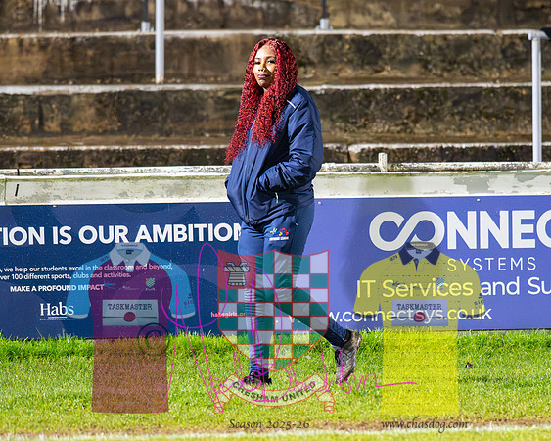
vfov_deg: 5.5
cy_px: 270
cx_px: 338
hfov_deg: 6.9
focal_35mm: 281
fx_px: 4584
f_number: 1.8
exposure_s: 1/1250
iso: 8000
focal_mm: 135
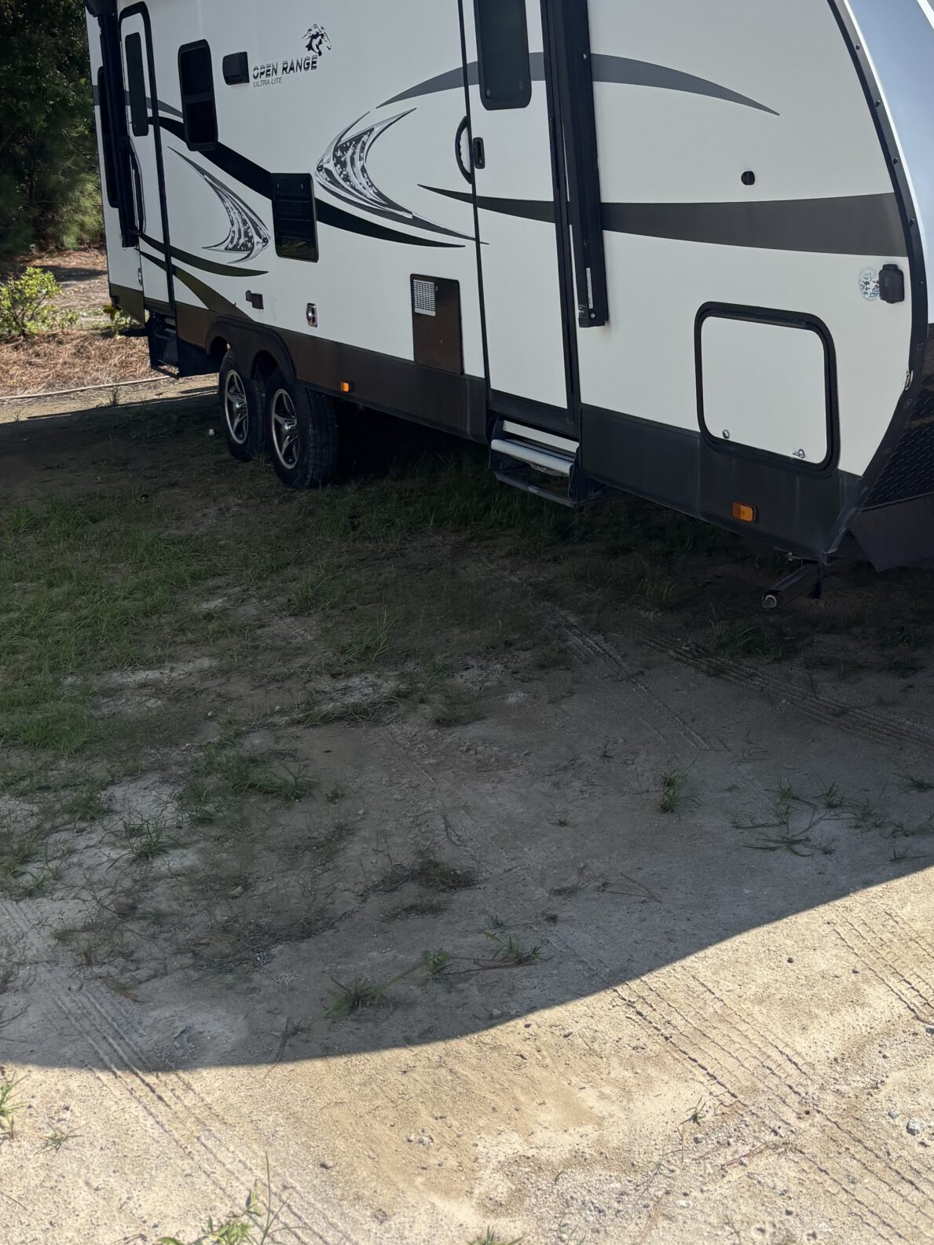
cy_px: 295
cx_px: 723
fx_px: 1511
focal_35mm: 42
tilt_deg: -8.8
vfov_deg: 43.2
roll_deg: +1.0
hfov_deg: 33.5
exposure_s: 1/4425
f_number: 1.6
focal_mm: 5.96
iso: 50
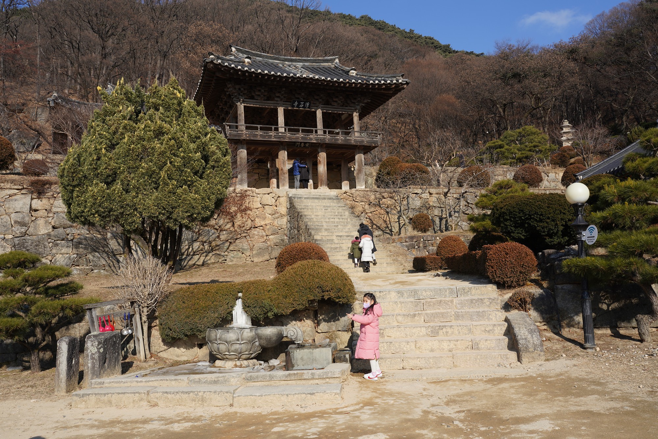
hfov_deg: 60.3
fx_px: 567
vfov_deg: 42.3
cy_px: 220
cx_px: 329
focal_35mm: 31
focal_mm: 31
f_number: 14
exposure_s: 1/100
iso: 100
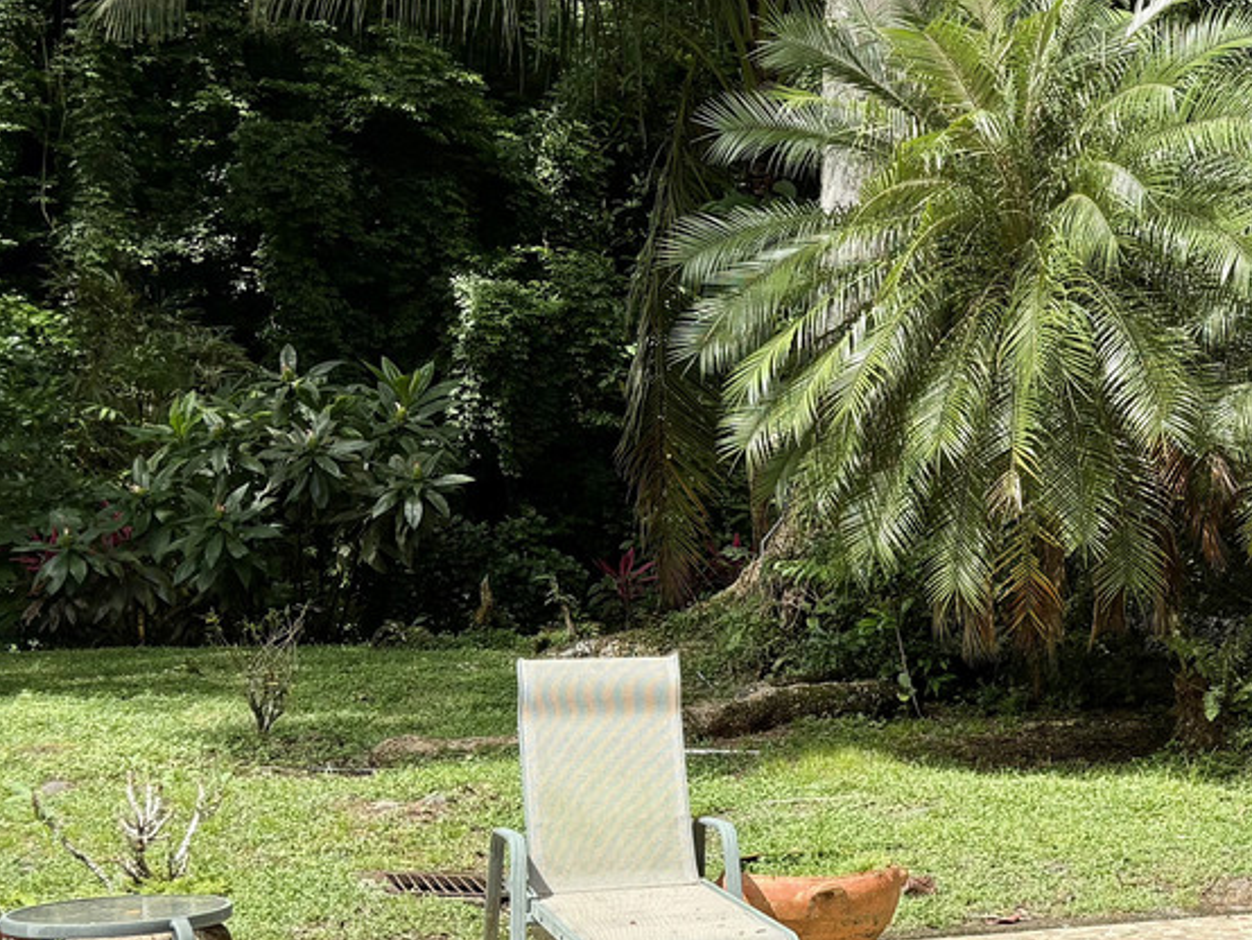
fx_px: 2424
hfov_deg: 27.1
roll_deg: +0.7
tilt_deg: +1.8
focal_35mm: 67
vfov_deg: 21.9
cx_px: 1297
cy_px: 460
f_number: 1.6
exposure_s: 1/1626
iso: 50
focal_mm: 5.96
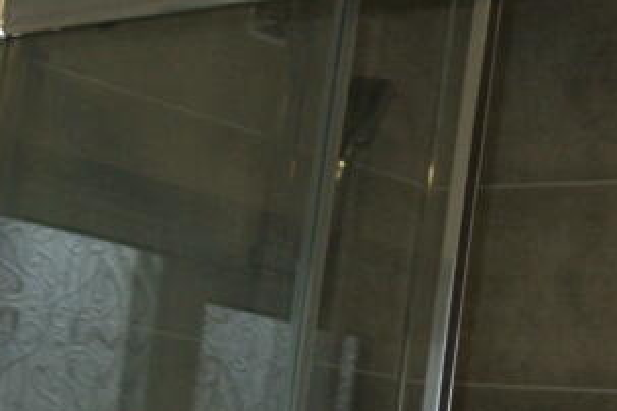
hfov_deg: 19.3
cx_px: 798
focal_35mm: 98
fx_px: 1679
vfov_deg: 13.7
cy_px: 418
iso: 280
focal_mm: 11
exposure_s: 1/60
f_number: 3.5
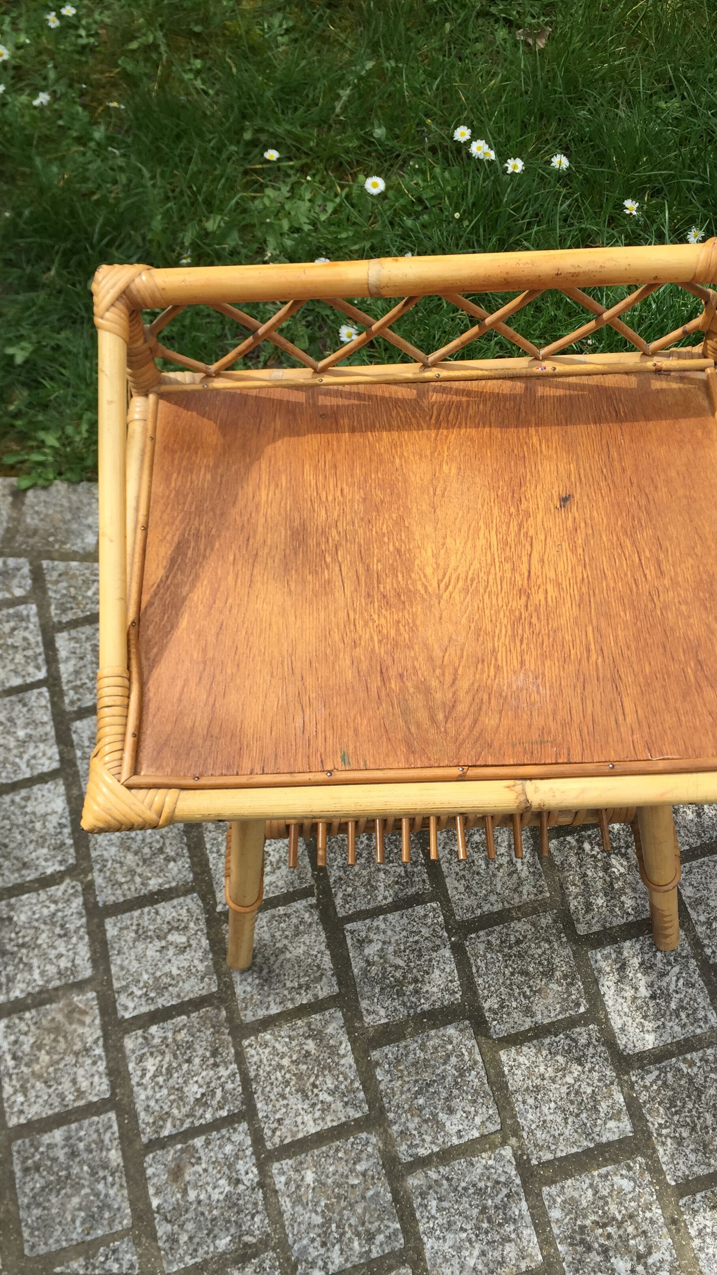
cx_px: 401
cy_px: 644
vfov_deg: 61.0
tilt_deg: -67.2
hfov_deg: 36.6
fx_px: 1082
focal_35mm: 32
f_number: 2.2
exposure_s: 1/989
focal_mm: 4.15
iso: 32
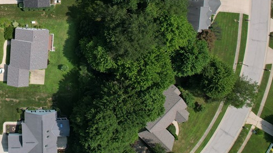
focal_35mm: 48
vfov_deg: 23.0
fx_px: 347
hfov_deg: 37.7
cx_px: -7
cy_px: -27
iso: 100
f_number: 2.8
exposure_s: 1/2000
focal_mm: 8.38
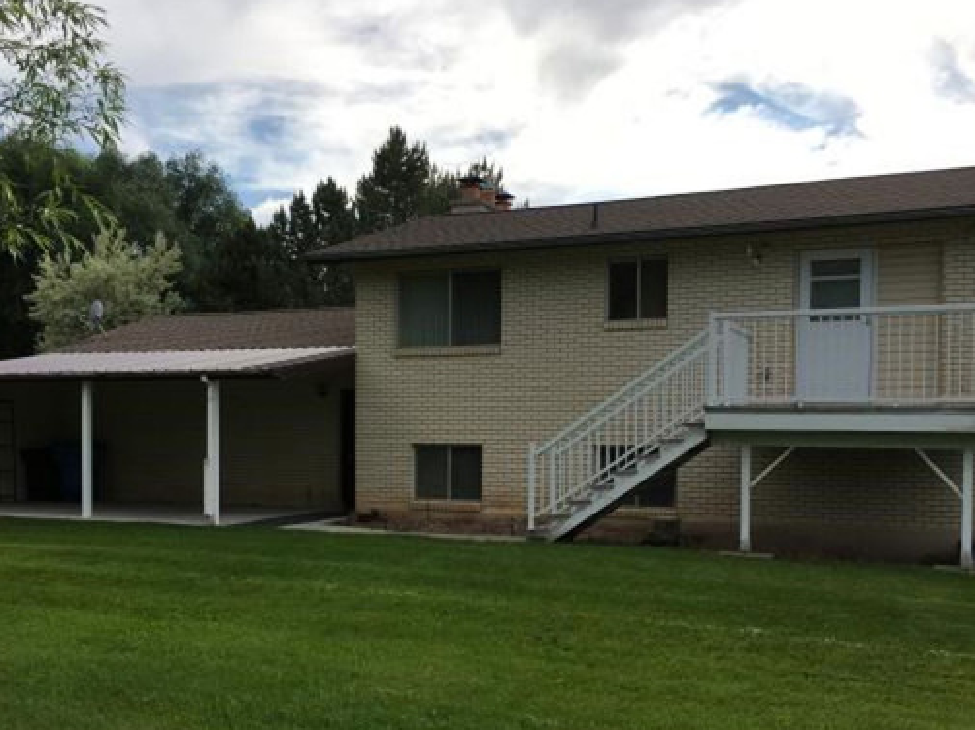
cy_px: 454
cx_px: 480
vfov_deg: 38.4
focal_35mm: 37
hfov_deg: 50.2
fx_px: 1042
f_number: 2.2
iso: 25
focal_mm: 4.15
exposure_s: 1/1350
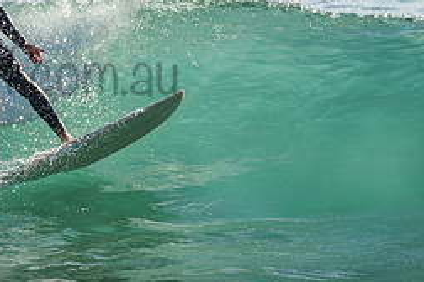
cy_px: 56
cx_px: 0
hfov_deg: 1.8
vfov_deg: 1.2
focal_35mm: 1150
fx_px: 13543
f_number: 5.6
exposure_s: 1/2000
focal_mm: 500
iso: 140
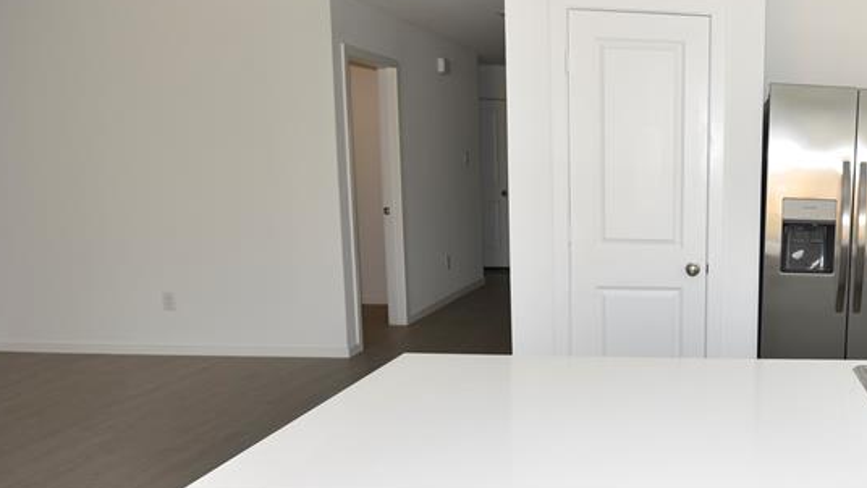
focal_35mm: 32
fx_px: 736
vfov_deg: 36.7
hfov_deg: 53.2
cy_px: 274
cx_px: 785
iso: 100
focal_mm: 16
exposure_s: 1/60
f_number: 4
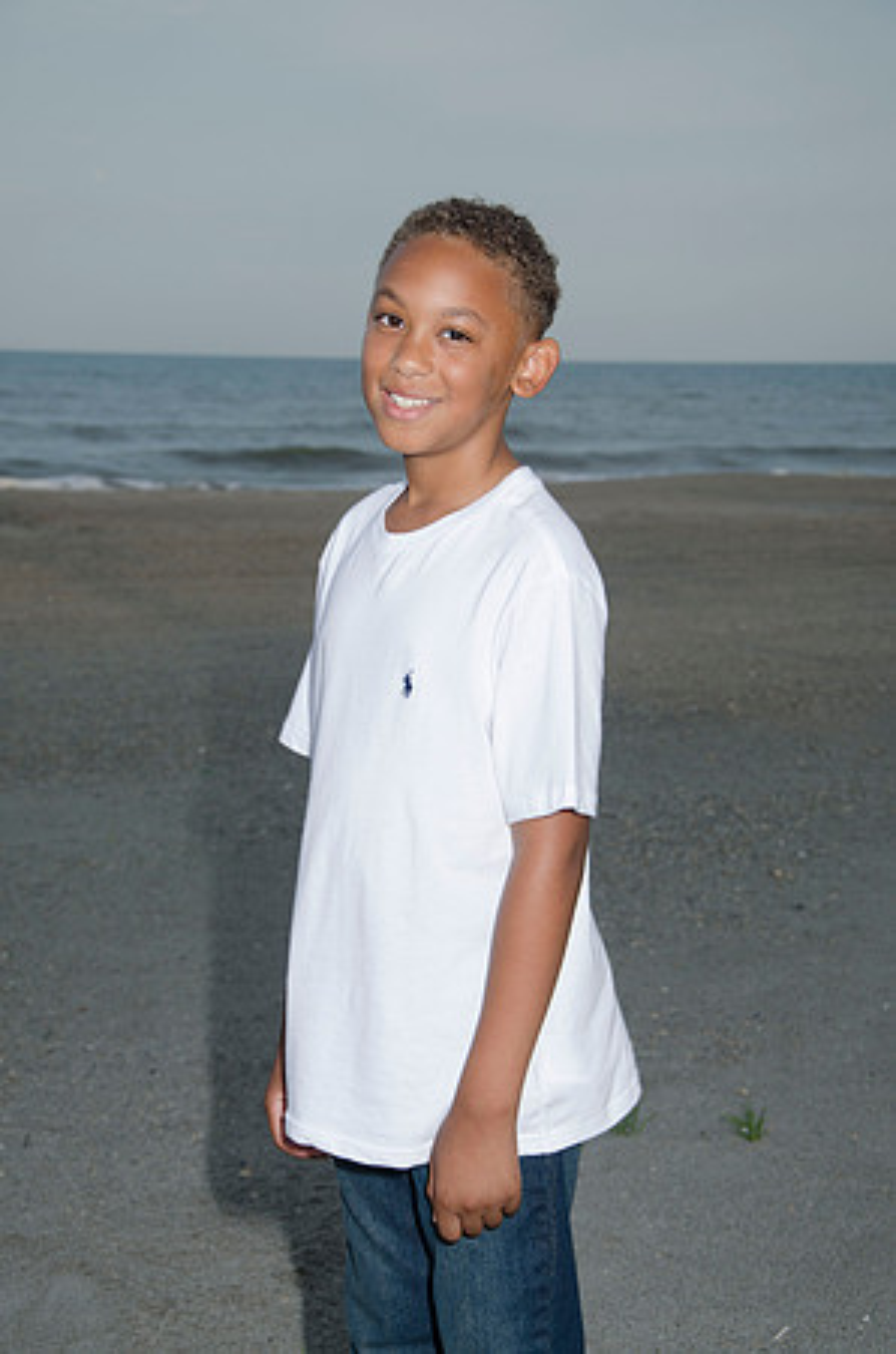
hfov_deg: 17.4
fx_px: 2925
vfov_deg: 26.0
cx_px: 448
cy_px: 677
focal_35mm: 78
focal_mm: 52
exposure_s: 1/250
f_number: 7.1
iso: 100
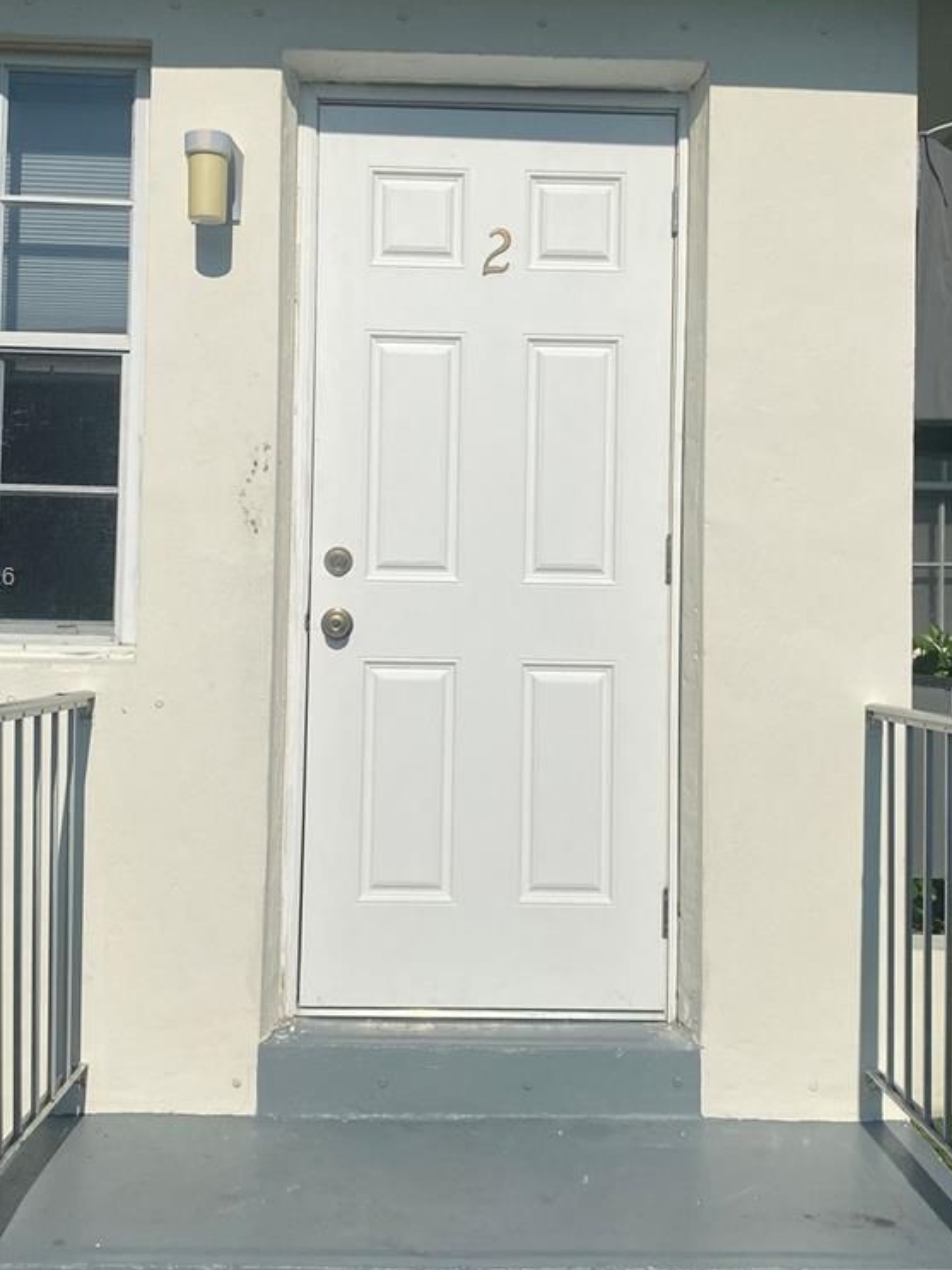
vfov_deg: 44.8
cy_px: 579
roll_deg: -1.9
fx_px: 1541
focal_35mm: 42
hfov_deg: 34.3
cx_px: 468
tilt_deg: +2.7
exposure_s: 1/11494
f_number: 1.8
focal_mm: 4.25
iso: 32
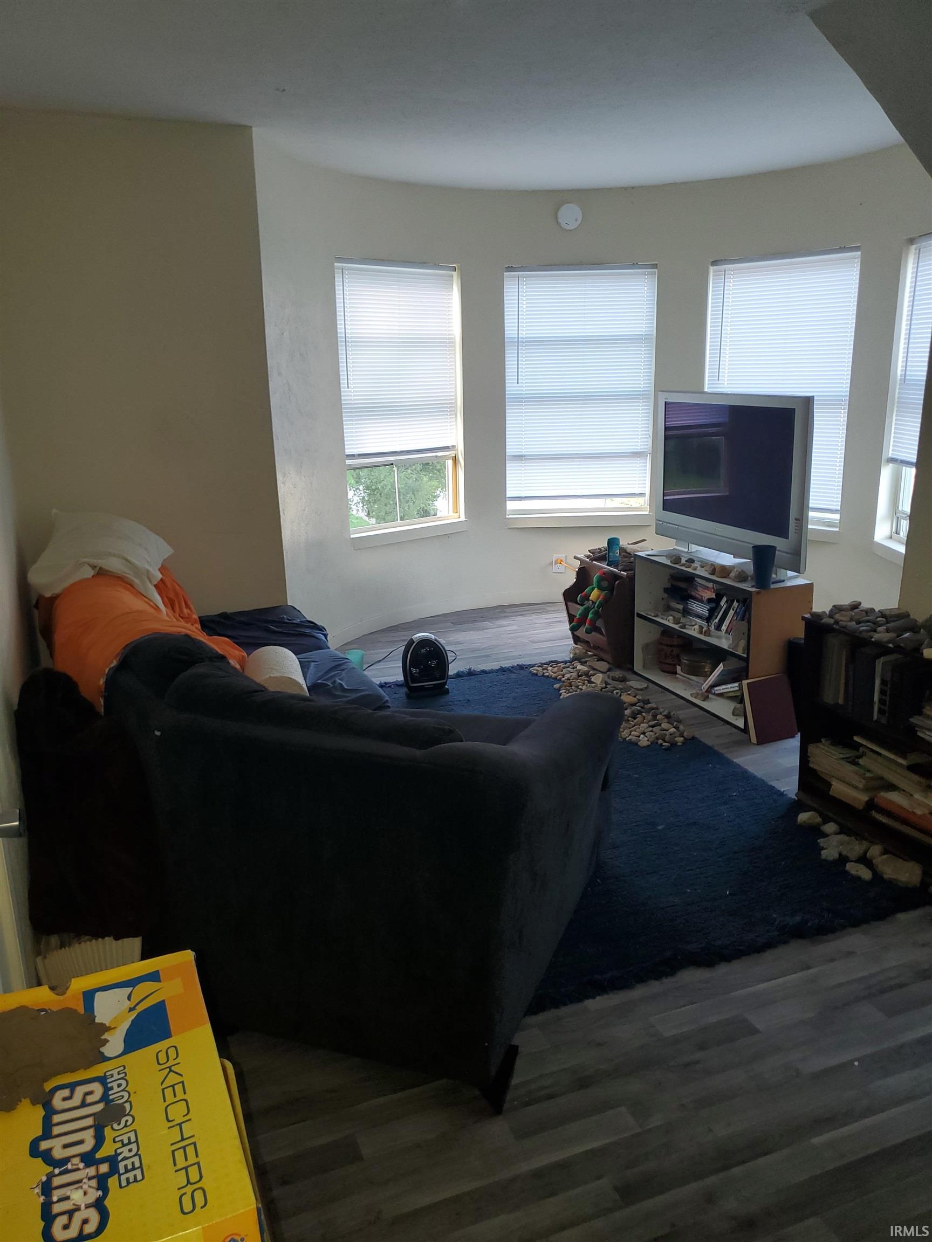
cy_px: 621
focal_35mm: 26
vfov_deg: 67.3
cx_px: 466
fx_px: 933
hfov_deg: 53.1
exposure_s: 1/60
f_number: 1.5
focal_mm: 4.3
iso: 64
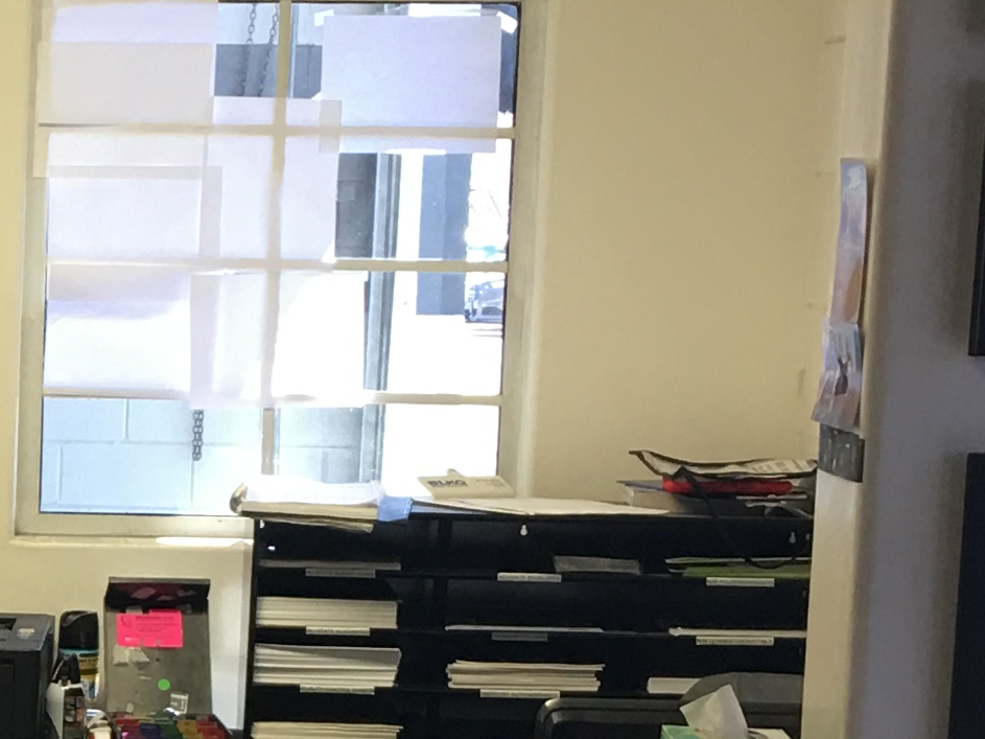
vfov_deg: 11.8
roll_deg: -1.4
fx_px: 3528
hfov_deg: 15.2
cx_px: -286
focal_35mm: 124
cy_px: 710
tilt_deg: -6.7
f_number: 2.2
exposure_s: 1/15
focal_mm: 4.15
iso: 25
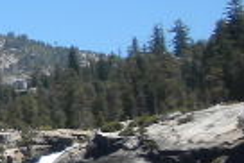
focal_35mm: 226
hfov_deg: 8.0
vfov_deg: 6.1
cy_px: 147
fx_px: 1533
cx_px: -438
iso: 64
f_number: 10
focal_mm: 6.6
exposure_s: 1/82.6
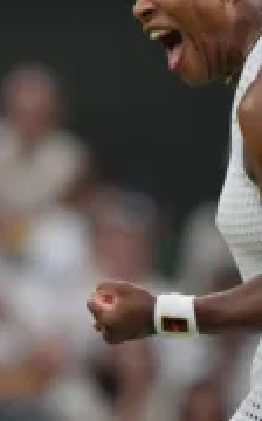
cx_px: 154
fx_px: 11702
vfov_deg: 2.1
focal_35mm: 1021
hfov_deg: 1.3
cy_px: 159
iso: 3200
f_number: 3.2
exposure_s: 1/2000
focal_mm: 400
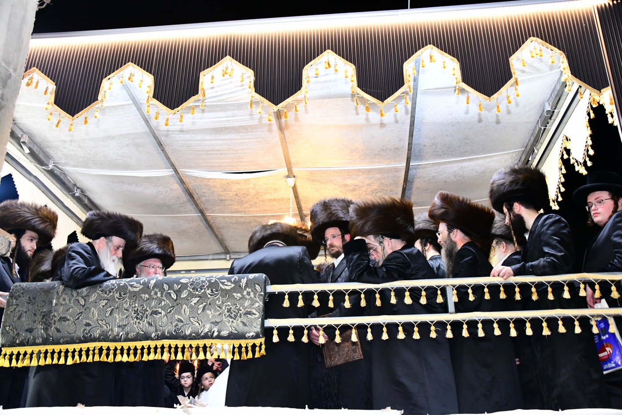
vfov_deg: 36.9
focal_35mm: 36
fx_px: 622
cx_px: 311
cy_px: 208
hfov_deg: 53.1
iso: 4000
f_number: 5.6
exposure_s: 1/125
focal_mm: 36
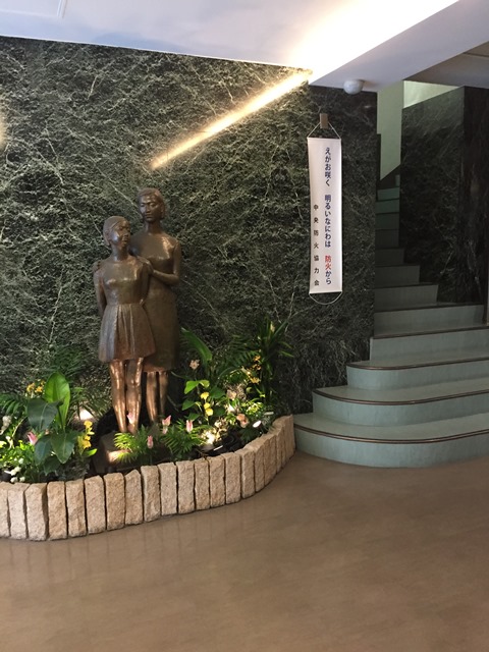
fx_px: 546
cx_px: 244
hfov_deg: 48.2
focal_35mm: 29
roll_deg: -2.0
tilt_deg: -3.4
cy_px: 326
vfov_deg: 61.7
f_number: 2.2
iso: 250
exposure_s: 1/24
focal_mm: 4.15
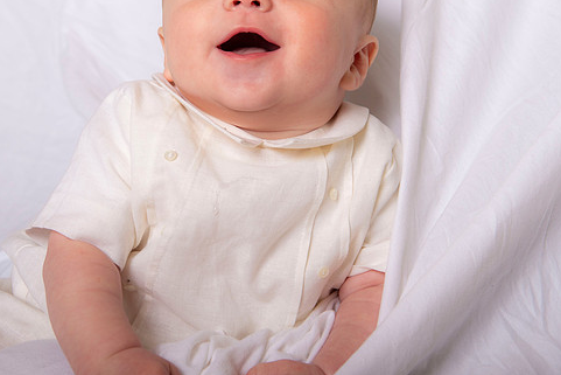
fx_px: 1138
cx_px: 235
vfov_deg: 18.6
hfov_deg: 27.7
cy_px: 126
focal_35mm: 73
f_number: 5.6
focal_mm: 52
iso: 250
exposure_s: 1/200
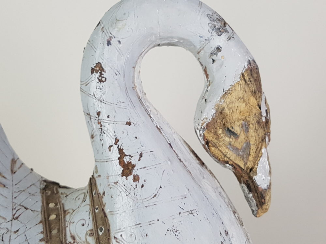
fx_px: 245
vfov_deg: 53.1
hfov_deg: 67.3
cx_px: 163
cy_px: 122
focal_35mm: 26
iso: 64
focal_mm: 4.2
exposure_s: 1/50
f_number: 1.7
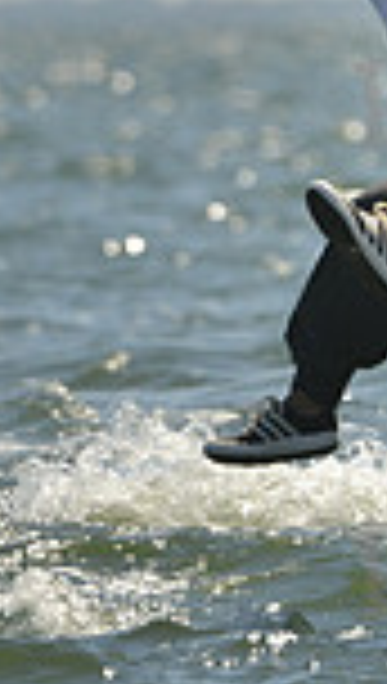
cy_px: 205
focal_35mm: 1598
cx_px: 1224
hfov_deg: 0.8
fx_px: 29024
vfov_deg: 1.4
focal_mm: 400
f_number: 7.1
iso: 280
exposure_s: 1/1250
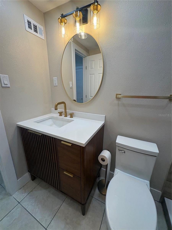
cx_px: 86
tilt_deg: -15.3
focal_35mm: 14
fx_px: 93
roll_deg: -0.8
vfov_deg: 102.1
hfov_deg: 85.7
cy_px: 115
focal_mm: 2.22
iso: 64
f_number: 2.2
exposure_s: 1/120
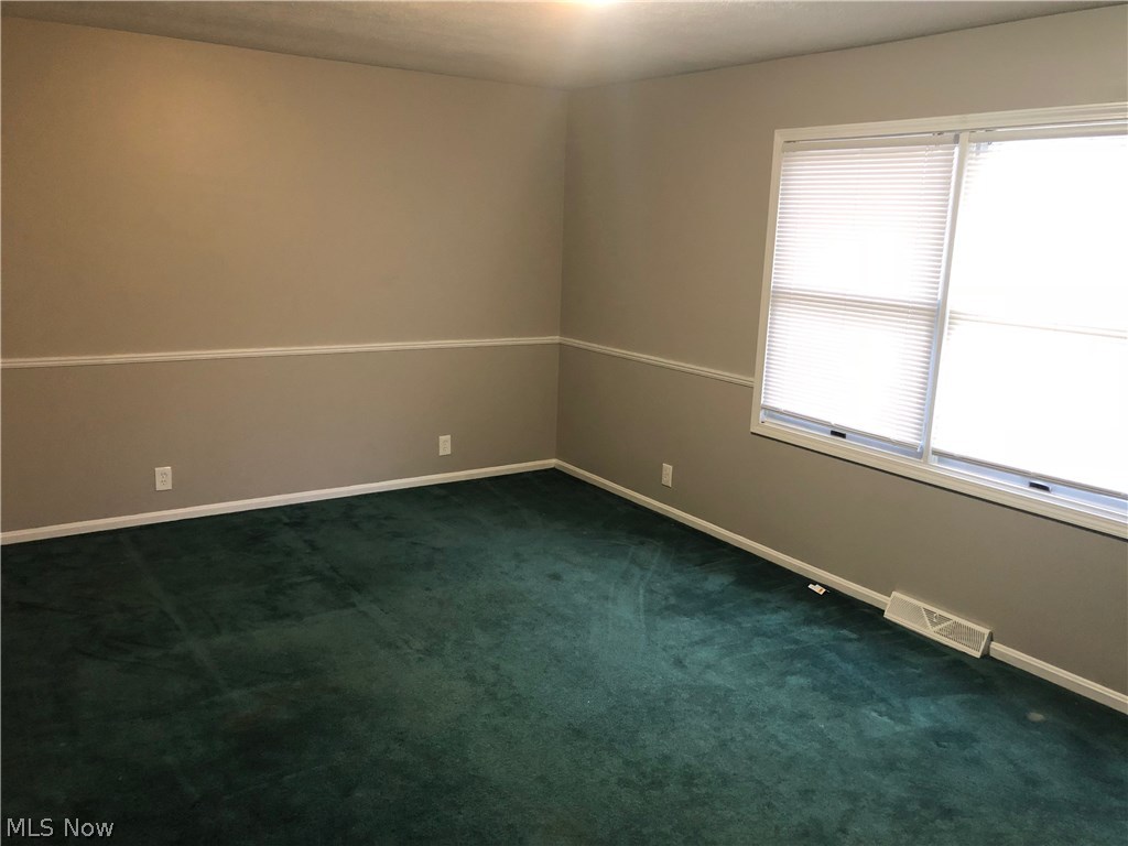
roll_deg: -1.8
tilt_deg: -11.0
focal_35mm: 28
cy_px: 423
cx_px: 564
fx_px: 912
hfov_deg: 63.4
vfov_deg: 49.7
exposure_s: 1/15
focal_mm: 4
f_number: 1.8
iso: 100
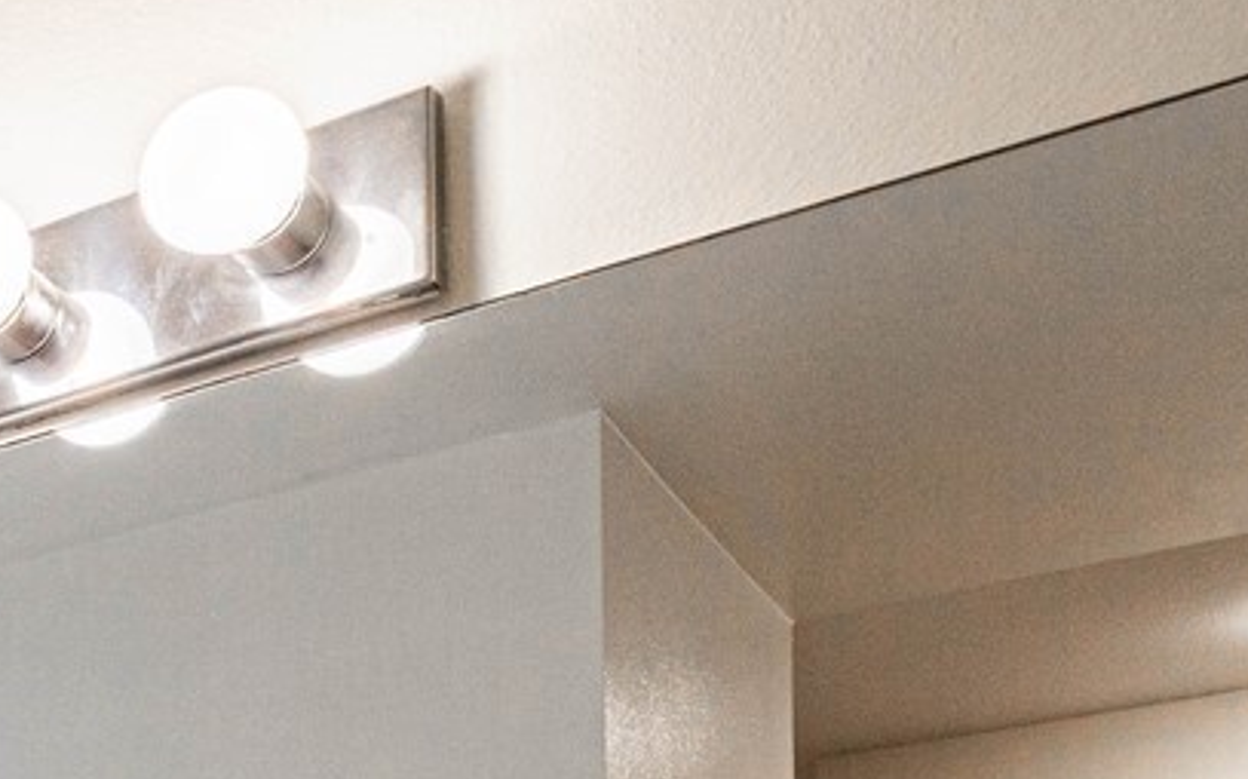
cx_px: -833
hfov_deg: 22.2
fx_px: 2312
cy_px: 1468
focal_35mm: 68
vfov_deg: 15.8
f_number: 10
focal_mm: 16
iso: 200
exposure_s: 1/25
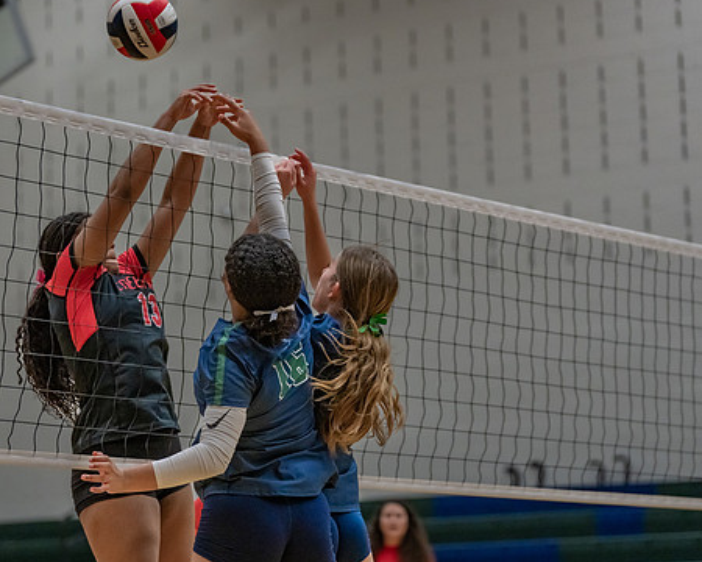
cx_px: 303
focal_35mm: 136
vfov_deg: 11.4
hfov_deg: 14.2
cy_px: 262
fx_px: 2826
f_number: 2.8
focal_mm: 105
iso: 2500
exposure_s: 1/1000
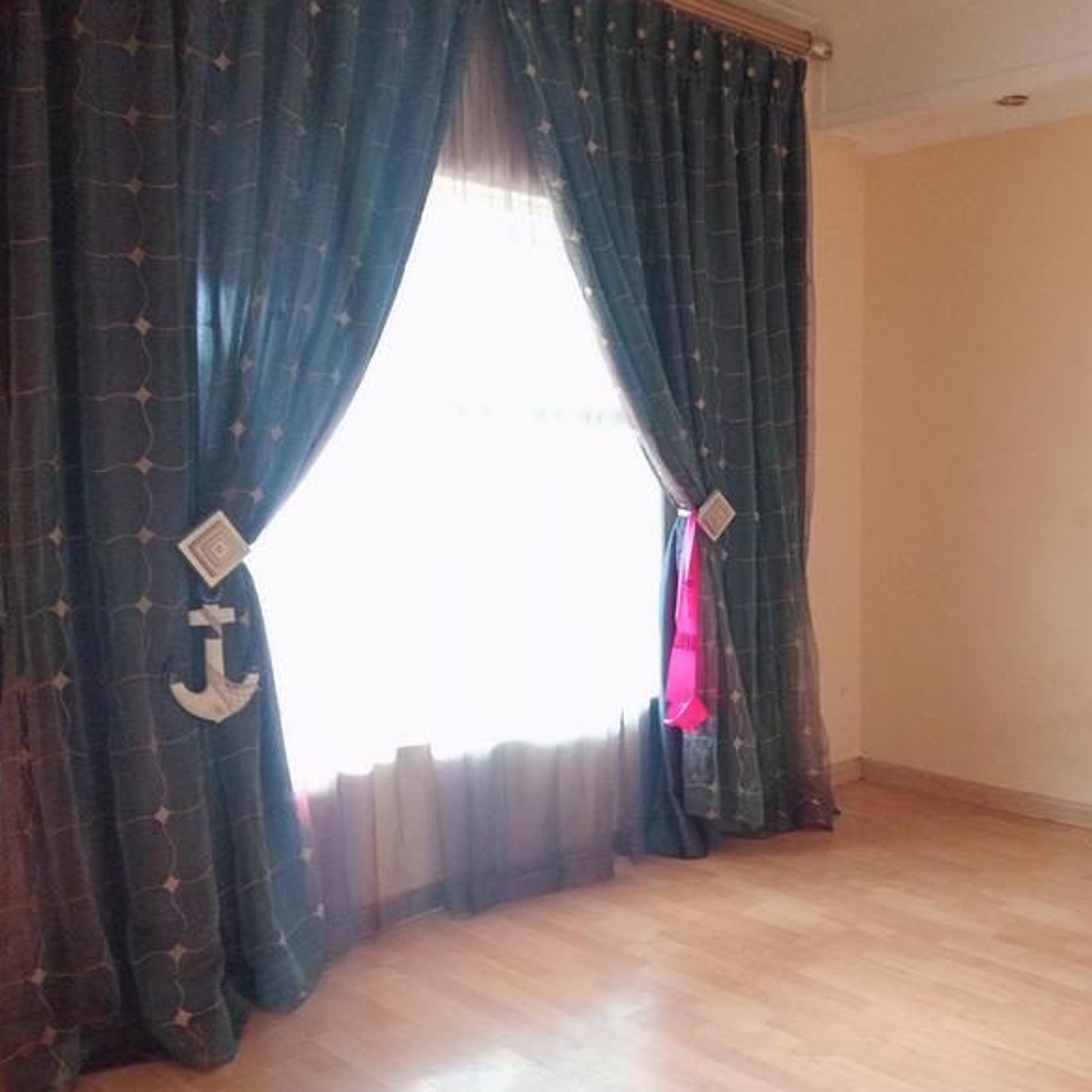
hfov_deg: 47.6
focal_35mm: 34
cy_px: 562
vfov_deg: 48.4
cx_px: 736
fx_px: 1213
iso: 2181
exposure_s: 1/25
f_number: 1.8
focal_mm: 3.98
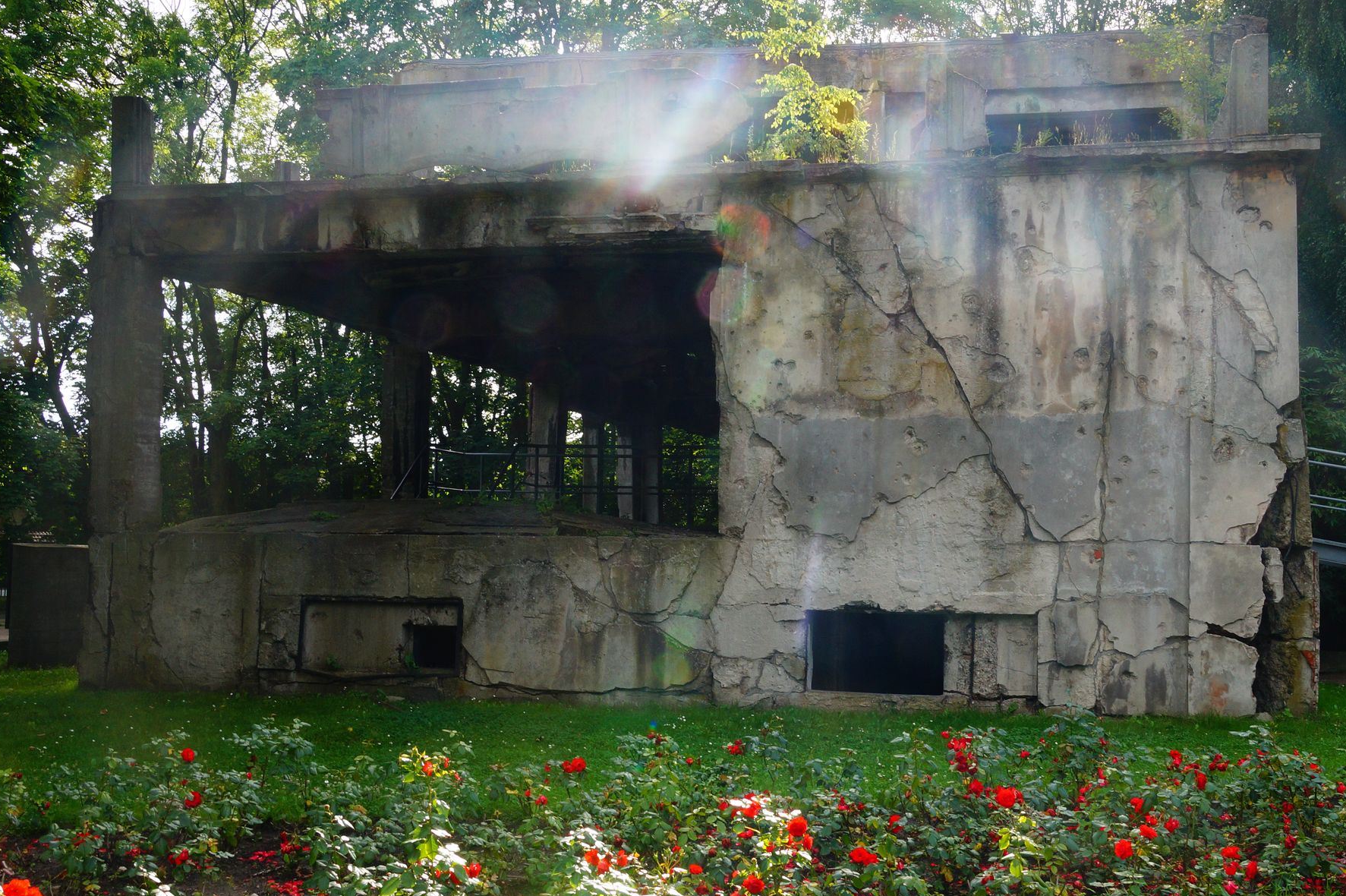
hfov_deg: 44.5
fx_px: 1644
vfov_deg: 30.5
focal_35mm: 44
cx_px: 723
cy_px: 469
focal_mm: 26
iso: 250
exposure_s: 1/40
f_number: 16
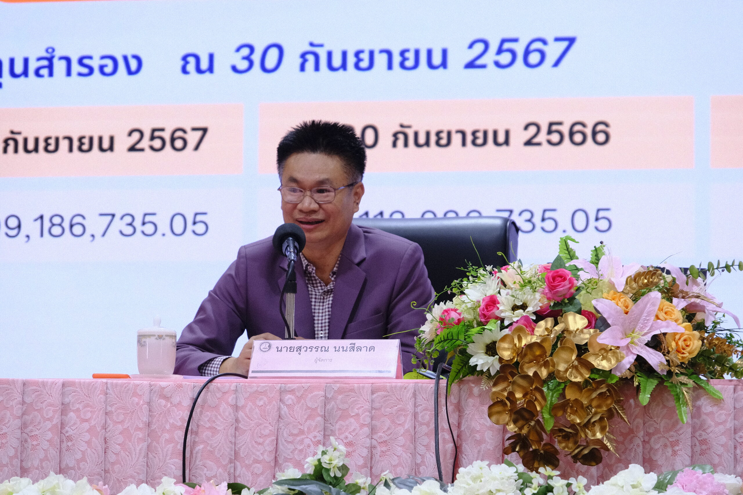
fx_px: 3055
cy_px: 248
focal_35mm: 148
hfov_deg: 13.9
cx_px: 372
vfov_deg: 9.3
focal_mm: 98.6
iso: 1600
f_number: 5.6
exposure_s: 1/90
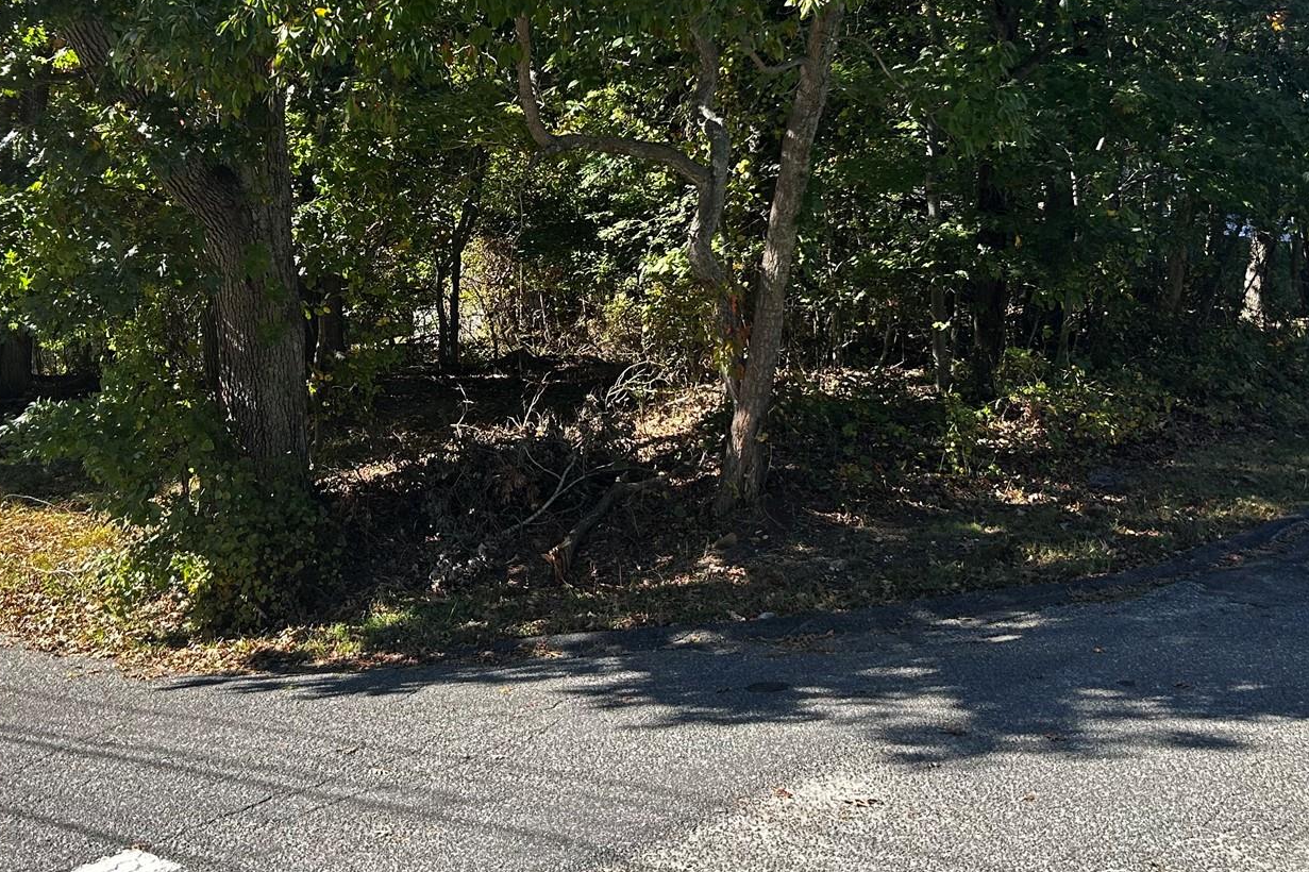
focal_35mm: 45
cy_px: 244
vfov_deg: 29.5
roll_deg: +0.6
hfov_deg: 43.5
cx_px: 546
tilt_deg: -1.7
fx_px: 1636
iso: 50
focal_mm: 5.7
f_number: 1.5
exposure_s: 1/692
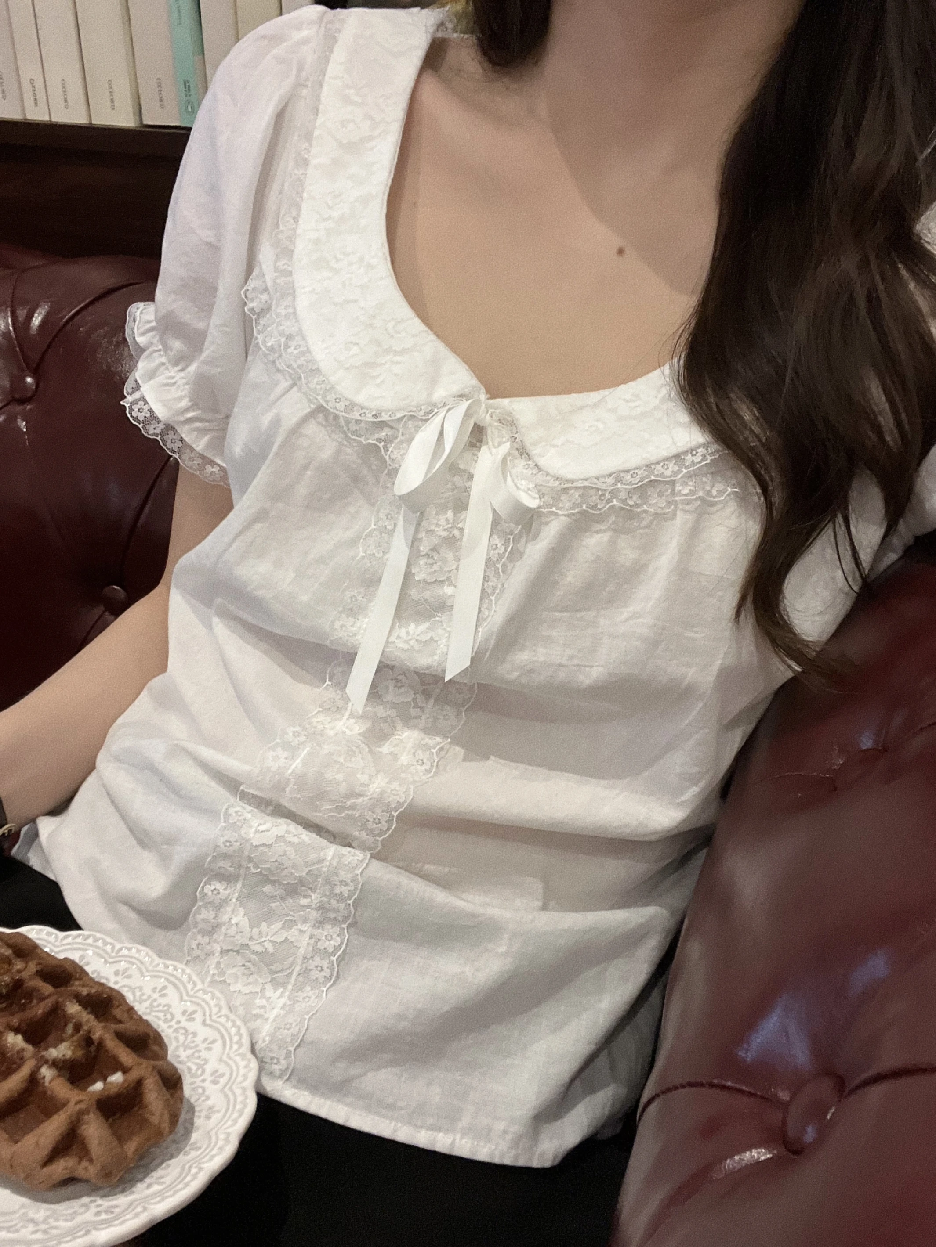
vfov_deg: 60.0
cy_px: 624
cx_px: 468
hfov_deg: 46.8
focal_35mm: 30
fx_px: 1082
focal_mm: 2.71
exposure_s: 1/60
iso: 250
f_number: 2.2
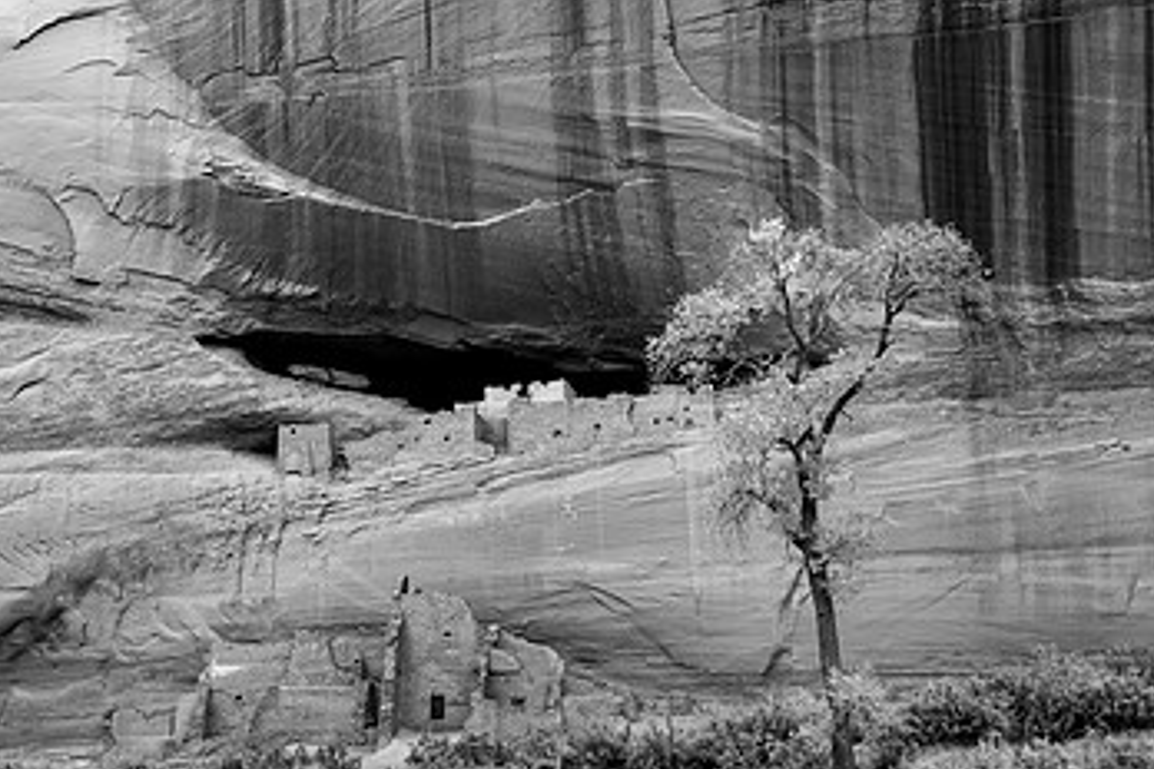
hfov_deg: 48.5
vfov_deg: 33.3
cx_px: 560
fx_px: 1282
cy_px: 461
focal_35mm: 40
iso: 400
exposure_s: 1/1250
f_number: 4
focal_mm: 24
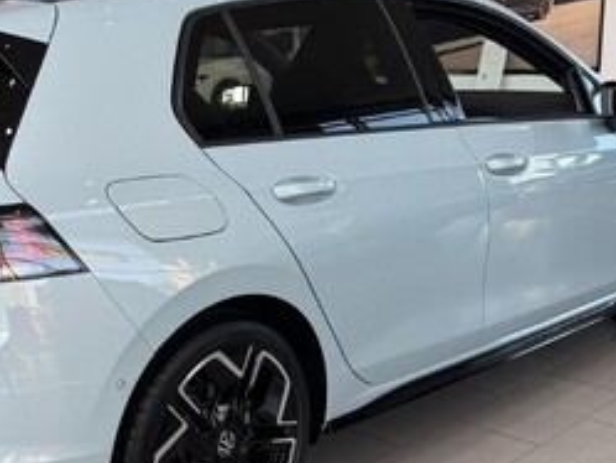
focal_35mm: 53
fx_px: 944
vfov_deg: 27.5
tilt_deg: -13.2
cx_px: 166
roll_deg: +3.0
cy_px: 279
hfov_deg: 35.5
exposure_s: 1/236
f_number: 1.78
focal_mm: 6.76
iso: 64
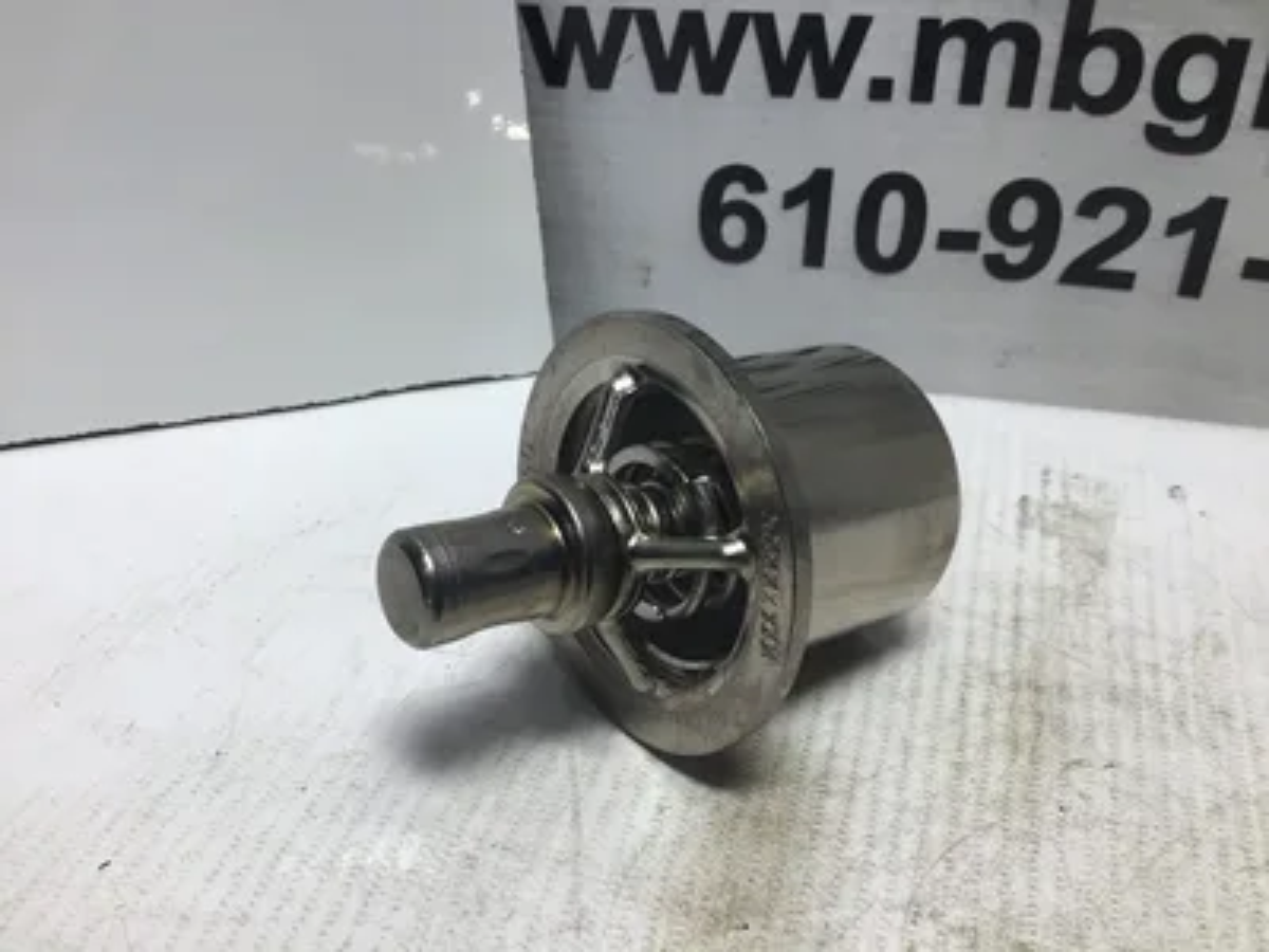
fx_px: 1136
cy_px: 476
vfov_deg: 45.4
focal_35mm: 31
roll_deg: -0.6
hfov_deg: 58.4
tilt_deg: -35.3
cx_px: 634
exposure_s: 1/123
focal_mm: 3.3
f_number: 2.4
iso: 25
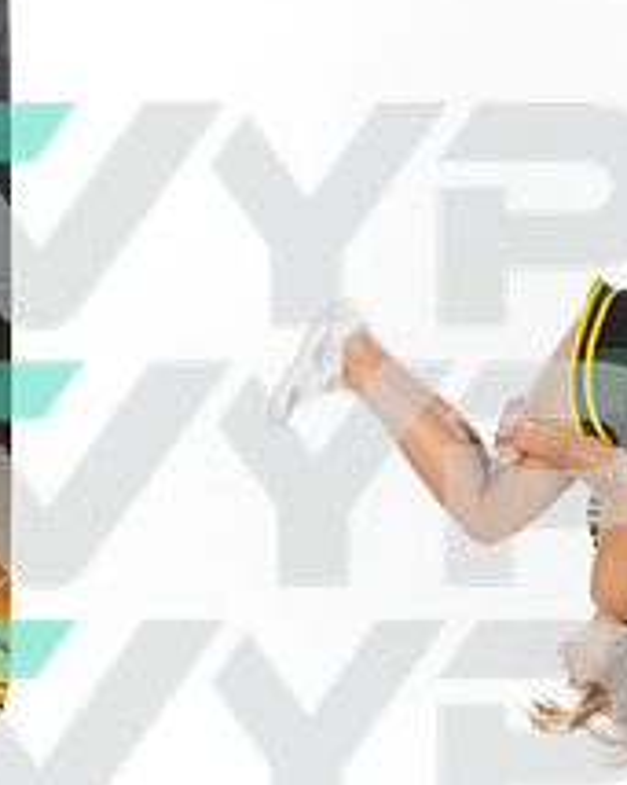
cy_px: 477
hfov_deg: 18.4
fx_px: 1927
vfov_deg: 23.0
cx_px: 403
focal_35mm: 83
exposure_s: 1/400
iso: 640
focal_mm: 42
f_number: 8
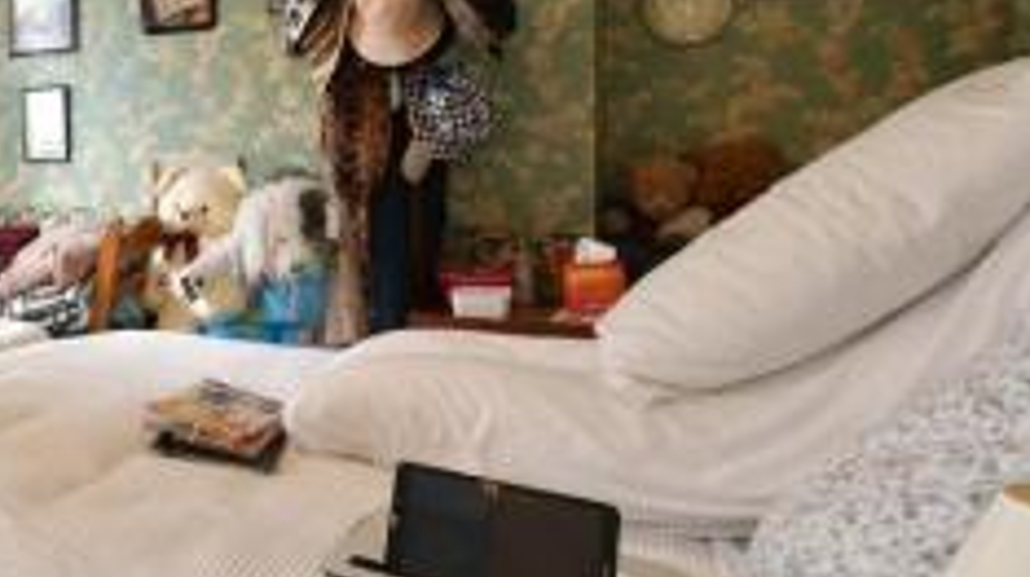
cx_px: 9
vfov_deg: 35.9
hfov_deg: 50.1
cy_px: 161
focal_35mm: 32
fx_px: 873
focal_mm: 10
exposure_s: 1/1.6
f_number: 8
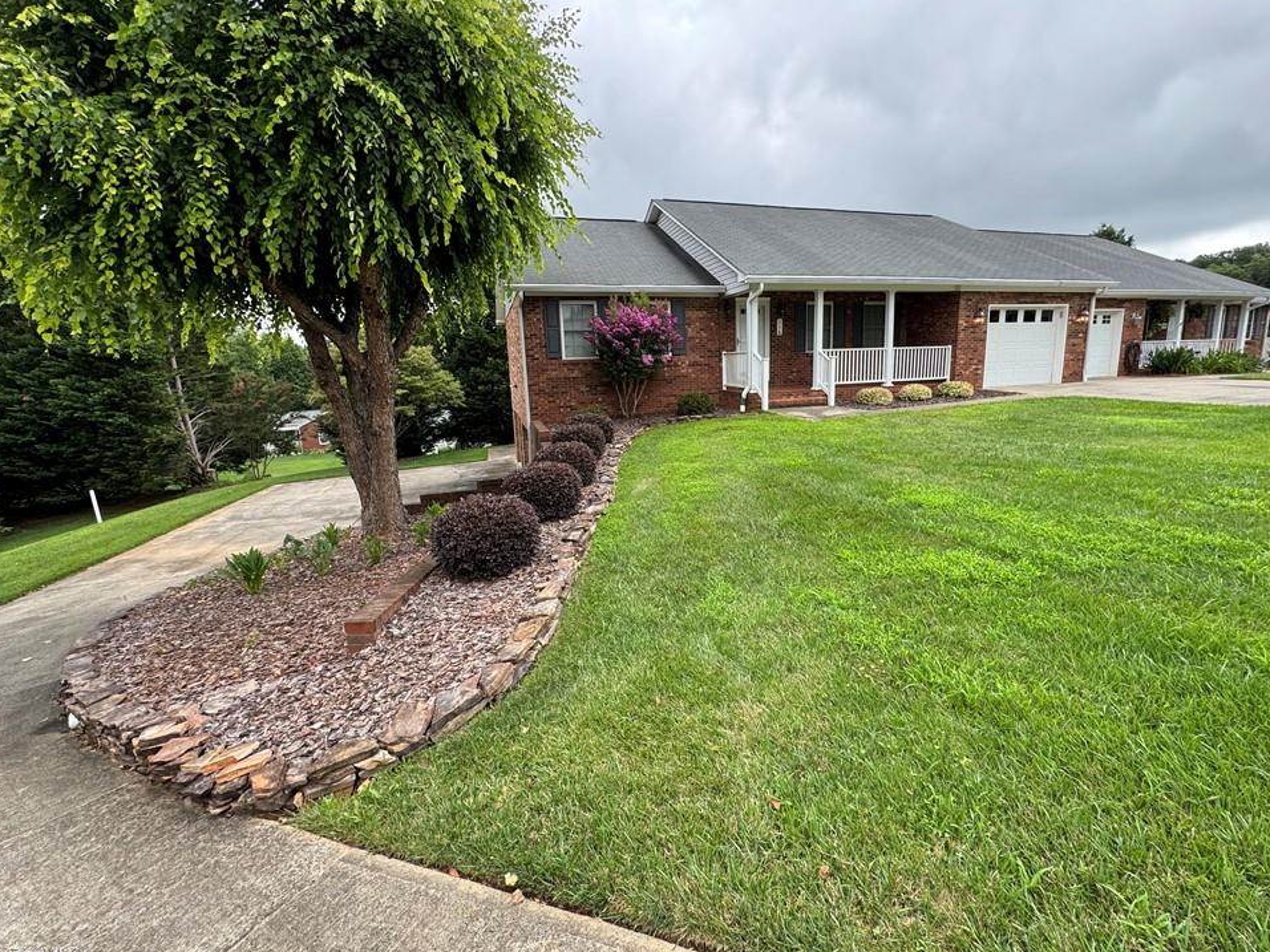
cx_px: 664
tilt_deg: -9.9
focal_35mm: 15
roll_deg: +1.8
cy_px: 457
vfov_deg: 81.7
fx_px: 550
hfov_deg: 98.1
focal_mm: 2.22
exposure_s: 1/234
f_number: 2.2
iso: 40
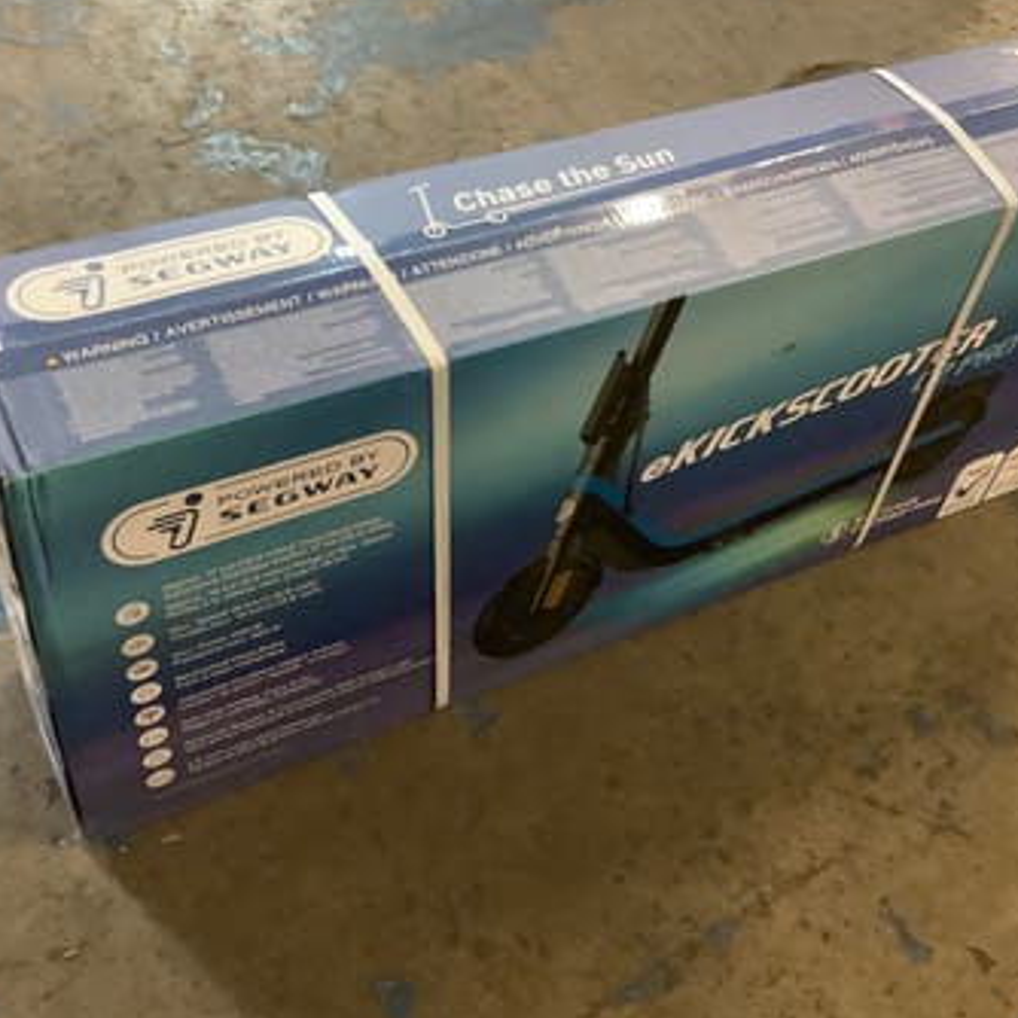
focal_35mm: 41
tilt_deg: -48.2
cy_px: 480
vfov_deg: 40.9
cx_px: 533
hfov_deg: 40.9
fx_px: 1364
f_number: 2.4
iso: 640
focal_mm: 3.3
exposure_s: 1/25
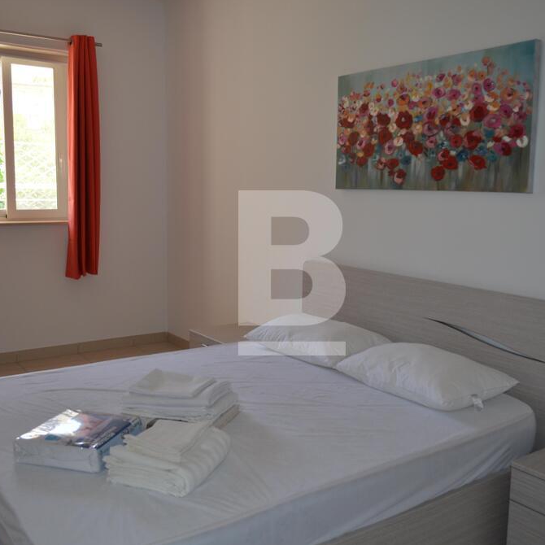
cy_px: 272
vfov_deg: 47.2
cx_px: 292
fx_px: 623
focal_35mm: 35
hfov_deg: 47.2
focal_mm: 18
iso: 320
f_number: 3.5
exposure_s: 1/125
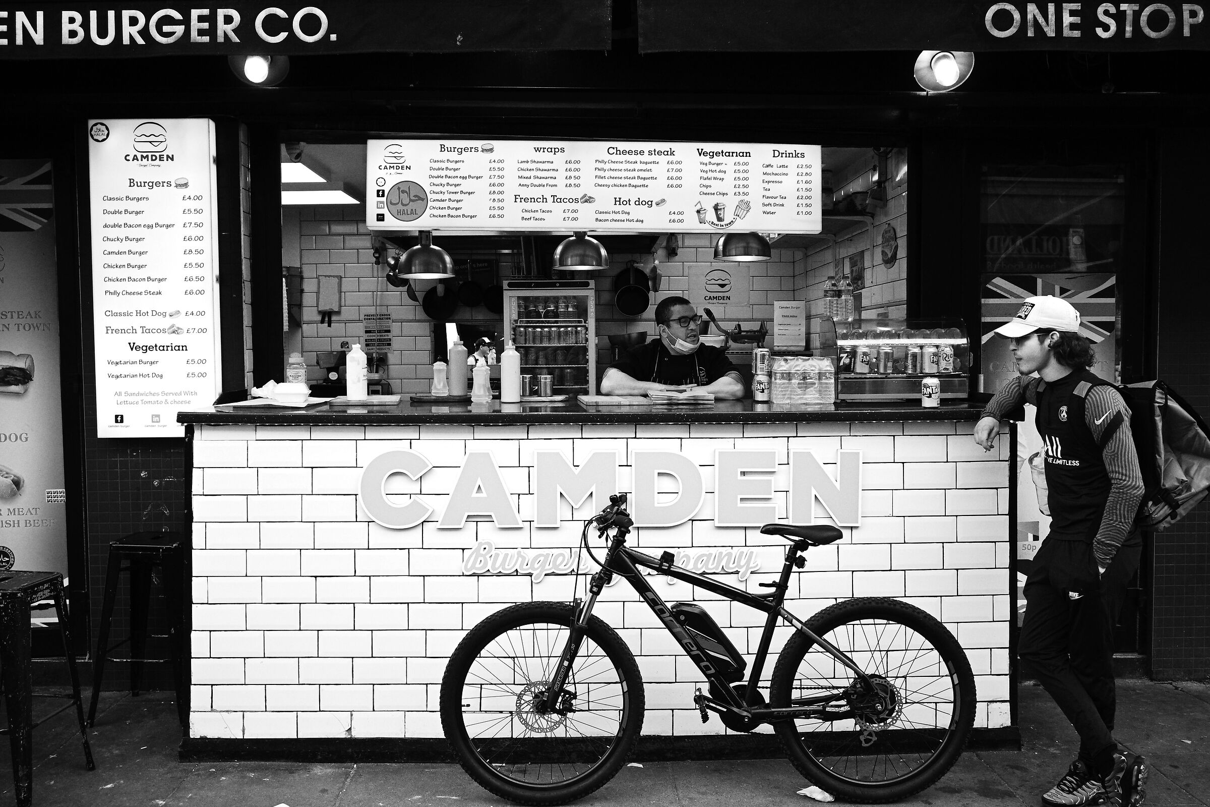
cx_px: 605
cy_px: 404
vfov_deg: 40.8
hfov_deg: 58.3
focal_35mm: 32
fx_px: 1084
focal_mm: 21.5
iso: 500
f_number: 6.3
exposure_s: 1/200
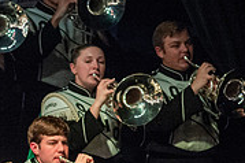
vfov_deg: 1.4
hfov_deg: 2.1
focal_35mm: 973
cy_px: 115
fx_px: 6616
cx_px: -130
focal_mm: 300
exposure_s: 1/400
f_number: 5.6
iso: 5000
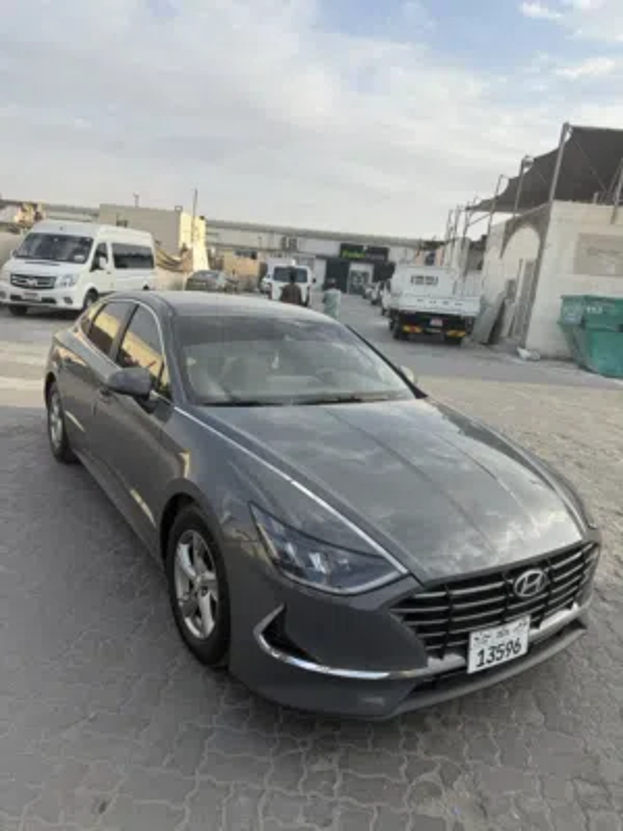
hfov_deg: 56.8
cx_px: 312
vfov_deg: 71.6
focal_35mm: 24
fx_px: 576
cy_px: 416
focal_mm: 6.76
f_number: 1.78
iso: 80
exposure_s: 1/2232
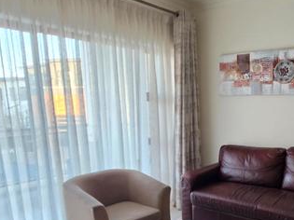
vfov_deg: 41.4
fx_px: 280
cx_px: 202
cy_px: 170
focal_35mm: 33
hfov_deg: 54.0
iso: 250
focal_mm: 2.2
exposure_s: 1/50
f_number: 1.9
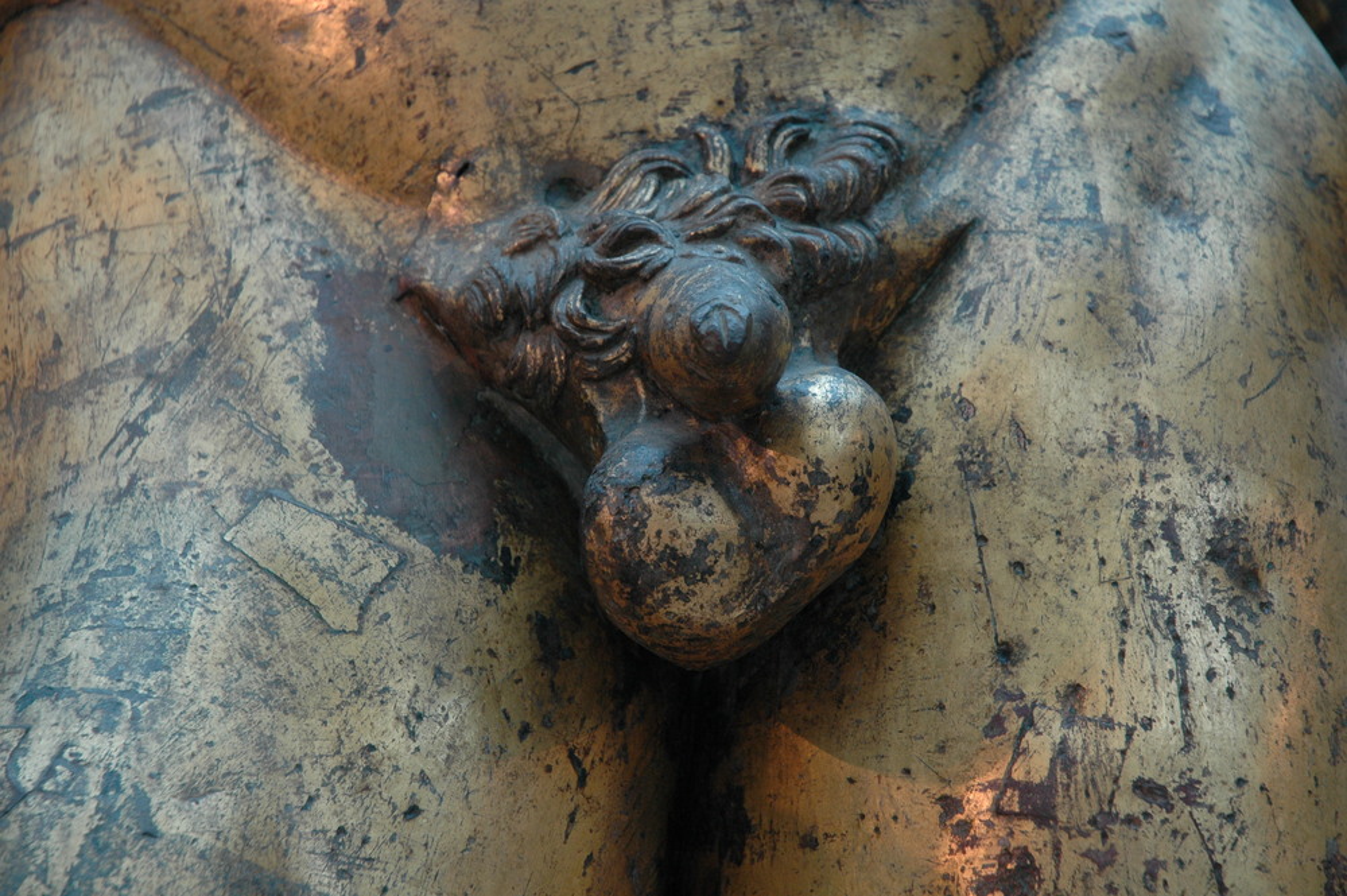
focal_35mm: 105
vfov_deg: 13.0
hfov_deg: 19.5
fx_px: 3925
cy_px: 448
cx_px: 674
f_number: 5.6
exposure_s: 1/125
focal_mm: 70
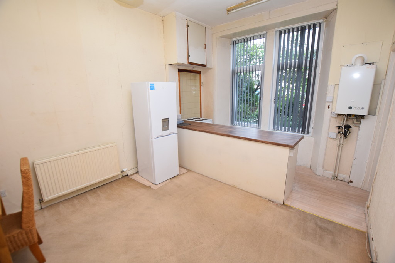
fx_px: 165
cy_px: 132
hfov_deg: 100.4
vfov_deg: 77.3
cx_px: 198
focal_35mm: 15
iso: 800
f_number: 4.5
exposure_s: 1/80
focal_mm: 10
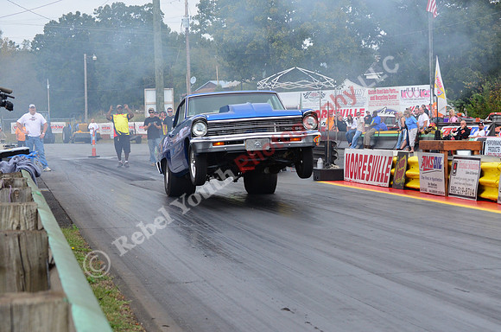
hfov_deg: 19.5
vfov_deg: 13.0
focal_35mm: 105
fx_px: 1458
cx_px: 250
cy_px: 166
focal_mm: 70
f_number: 8
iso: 1000
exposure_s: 1/1000
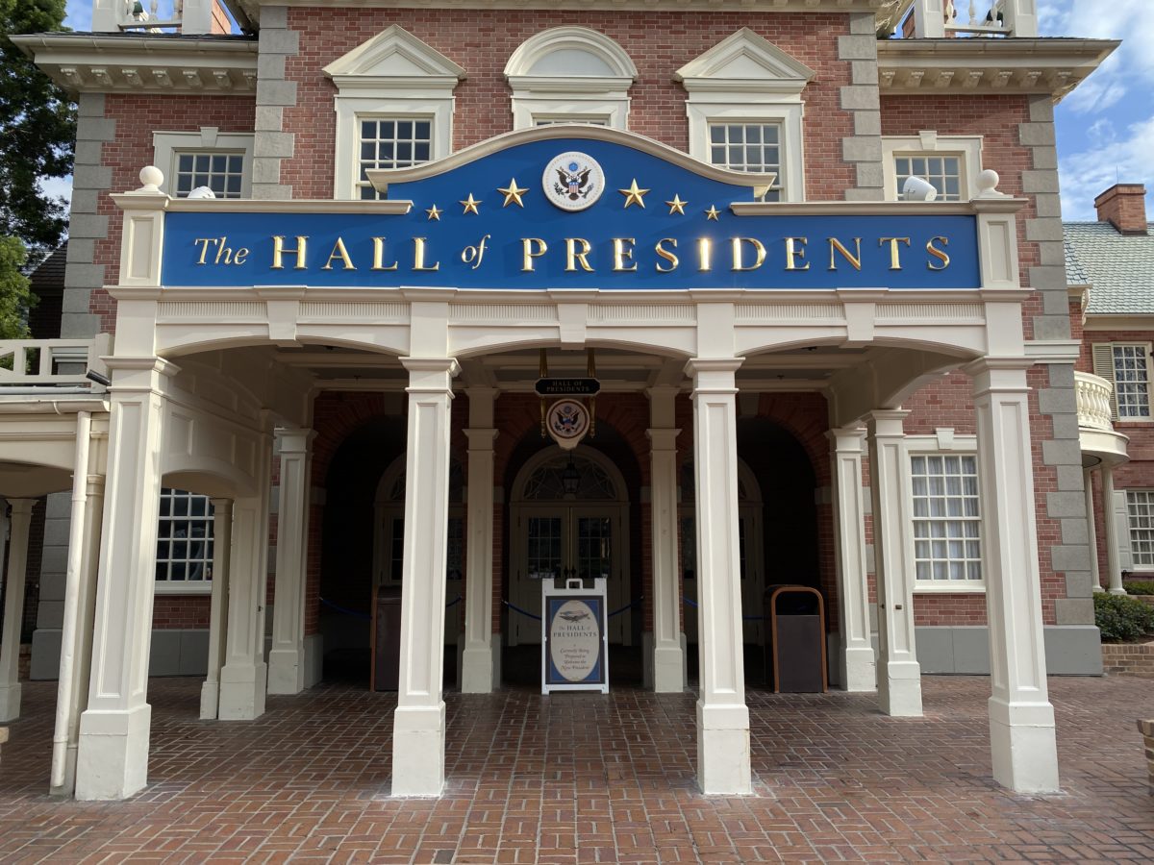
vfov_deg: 53.1
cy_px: 432
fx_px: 867
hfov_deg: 67.3
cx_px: 577
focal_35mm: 26
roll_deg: +0.1
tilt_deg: +8.6
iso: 32
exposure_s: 1/1025
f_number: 1.8
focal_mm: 4.25
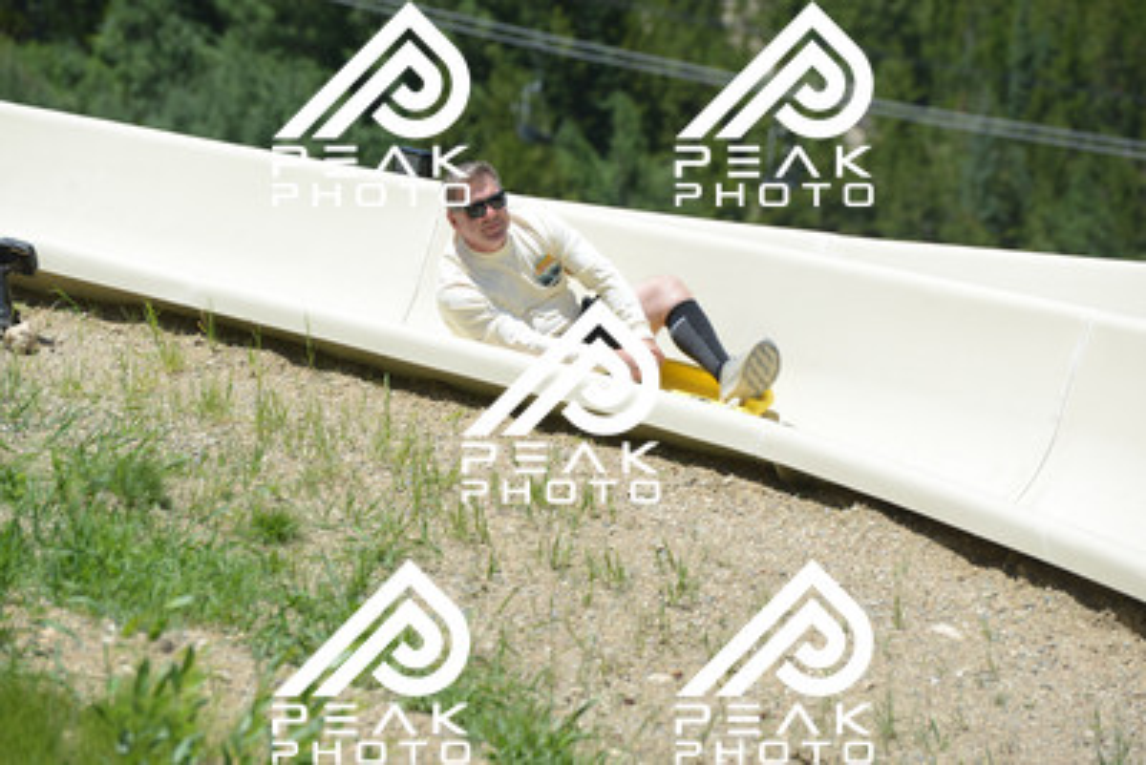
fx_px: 6209
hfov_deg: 10.5
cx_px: 573
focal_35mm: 195
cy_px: 382
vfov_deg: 7.0
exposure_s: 1/1250
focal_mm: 195
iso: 400
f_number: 6.3
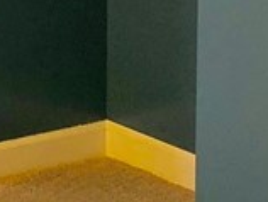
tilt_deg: -4.7
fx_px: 1403
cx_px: -293
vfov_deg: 7.9
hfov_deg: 10.0
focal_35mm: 181
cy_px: -204
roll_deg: +0.5
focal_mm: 4
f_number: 1.8
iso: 40
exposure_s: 1/20
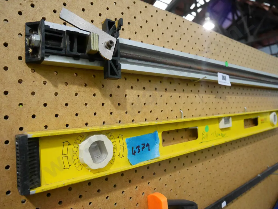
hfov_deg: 67.3
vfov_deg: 53.1
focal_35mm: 26
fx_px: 209
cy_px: 104
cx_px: 139
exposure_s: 1/100
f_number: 4
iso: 3200
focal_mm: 13
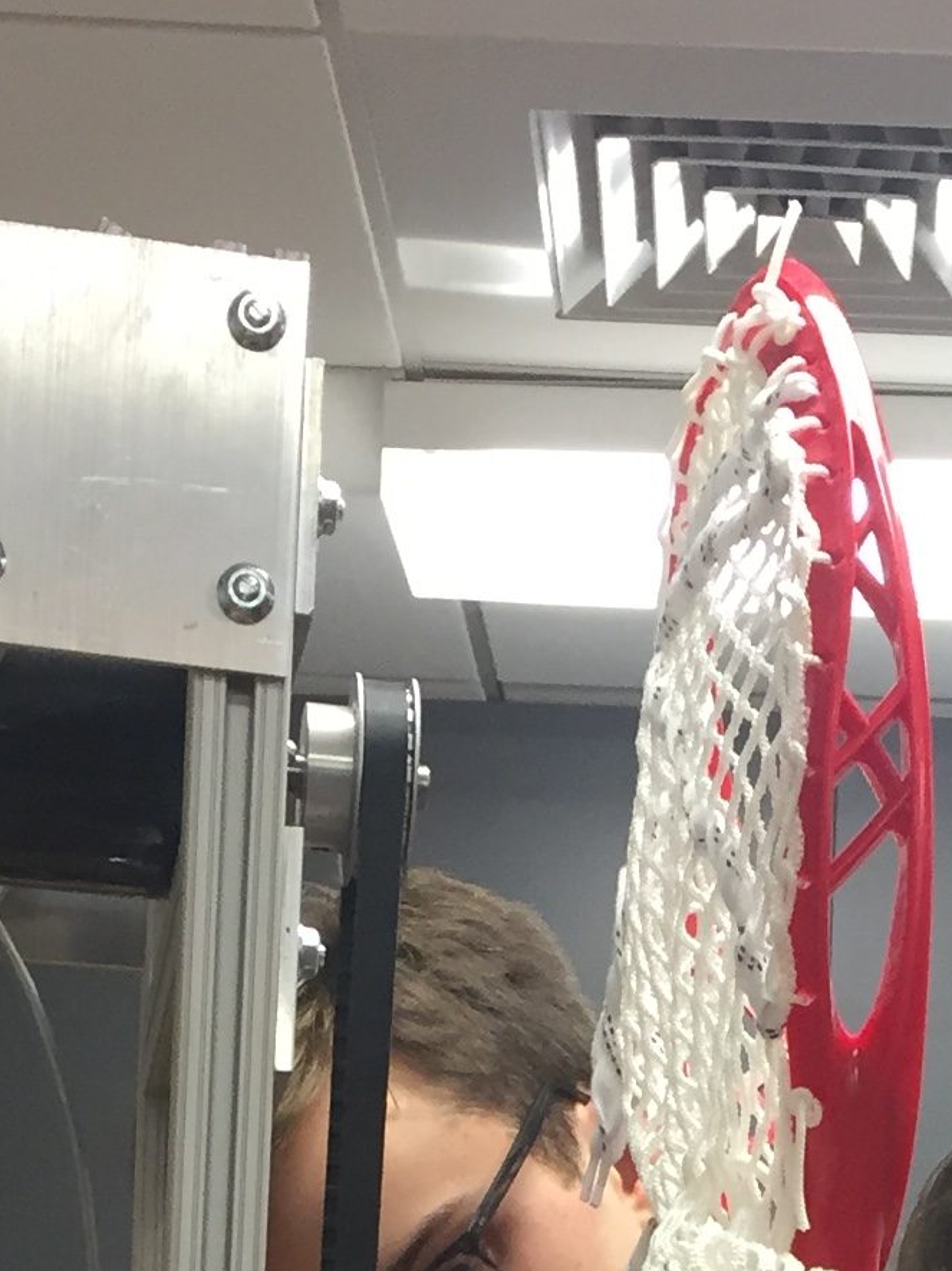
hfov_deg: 13.8
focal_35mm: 107
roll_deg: -2.2
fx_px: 3926
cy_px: 1913
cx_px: 708
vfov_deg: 16.7
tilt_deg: -2.3
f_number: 2.2
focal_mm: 4.15
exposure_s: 1/30
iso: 32
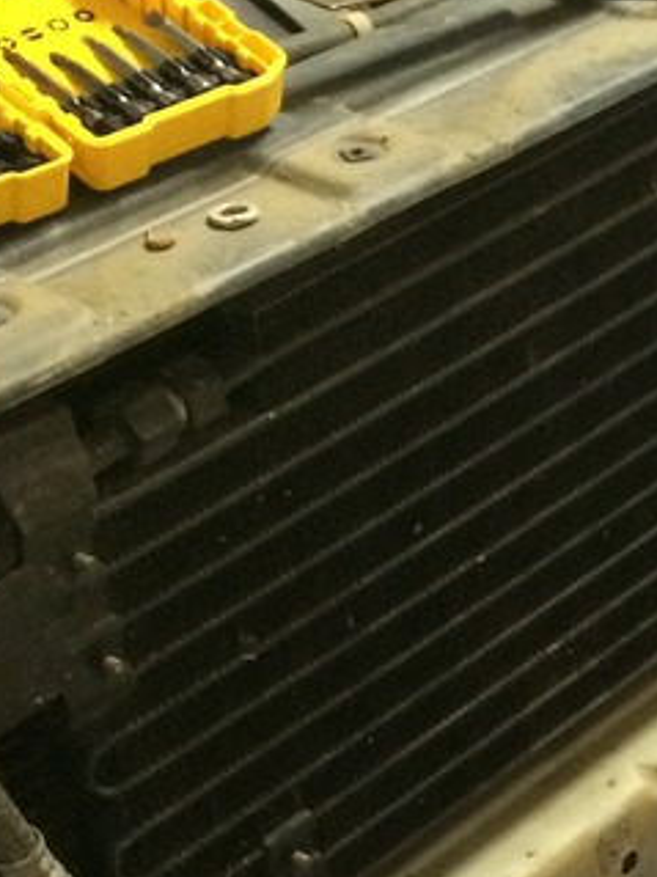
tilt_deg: -40.9
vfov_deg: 20.3
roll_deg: +1.6
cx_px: 863
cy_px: 904
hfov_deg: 15.1
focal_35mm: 93
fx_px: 2355
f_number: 2.2
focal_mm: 4.15
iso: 320
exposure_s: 1/20
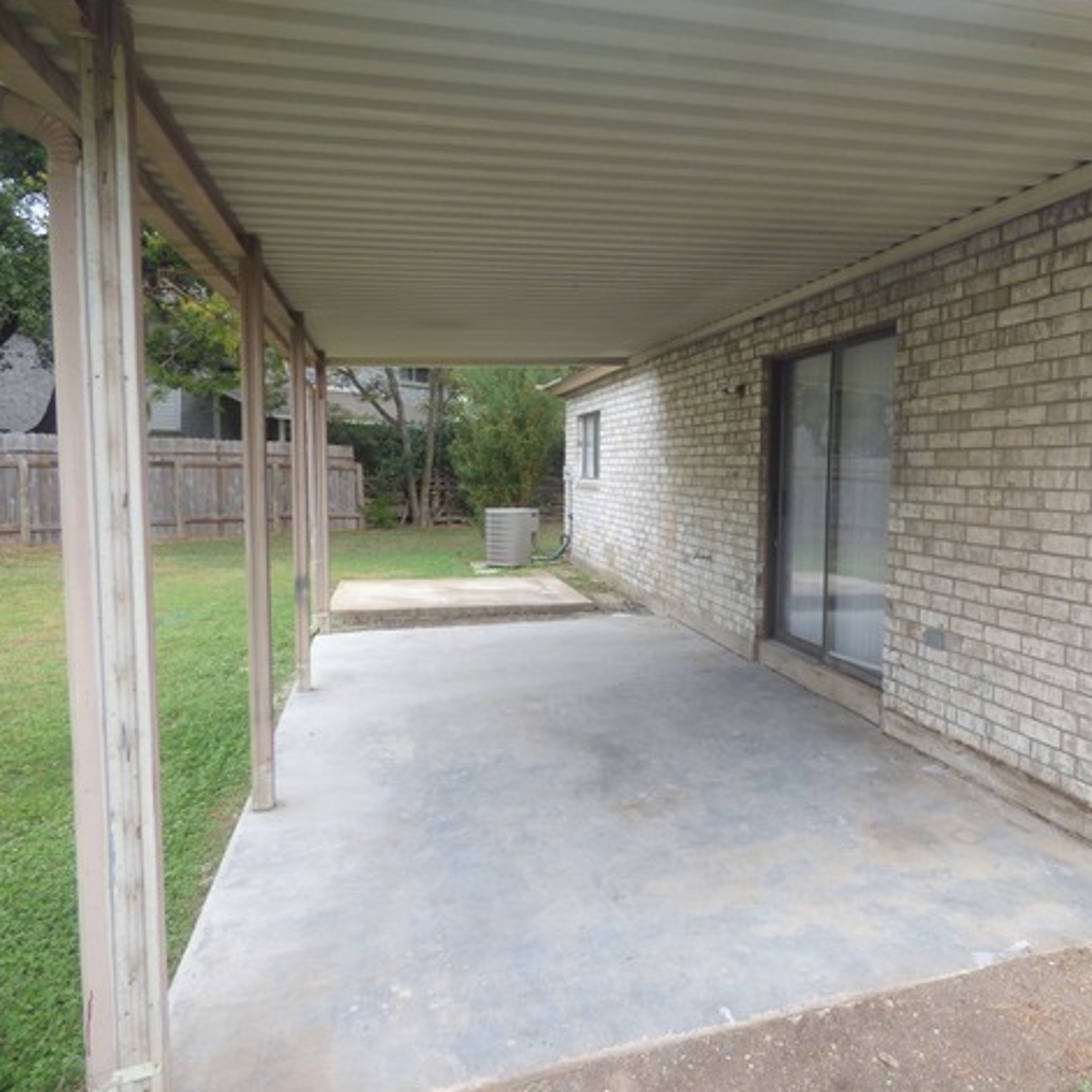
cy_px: 543
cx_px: 730
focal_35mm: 24
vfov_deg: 65.0
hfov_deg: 63.3
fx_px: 857
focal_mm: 3.58
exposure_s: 1/200
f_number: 2.8
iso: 100
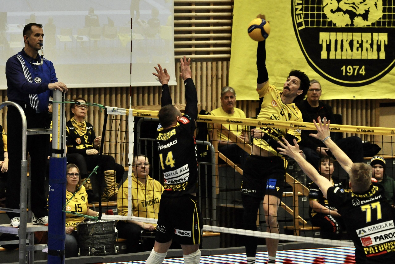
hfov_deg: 8.6
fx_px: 2633
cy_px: 132
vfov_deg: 5.7
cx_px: 198
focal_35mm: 240
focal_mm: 160
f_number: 4
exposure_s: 1/500
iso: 1400
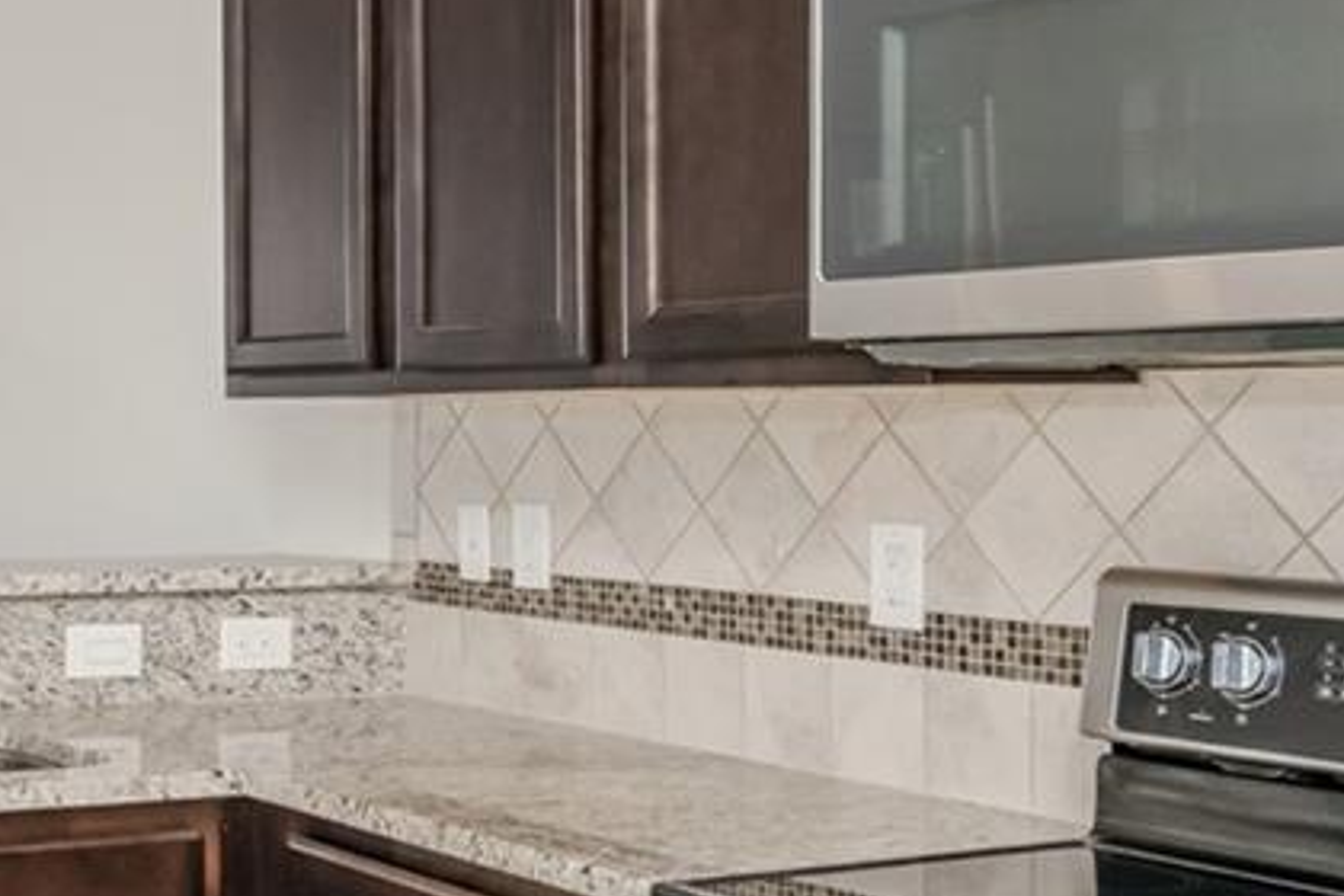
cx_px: -80
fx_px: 2277
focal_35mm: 61
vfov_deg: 22.3
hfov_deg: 30.0
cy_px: 400
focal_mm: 16
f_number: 6.7
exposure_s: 1/60
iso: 400
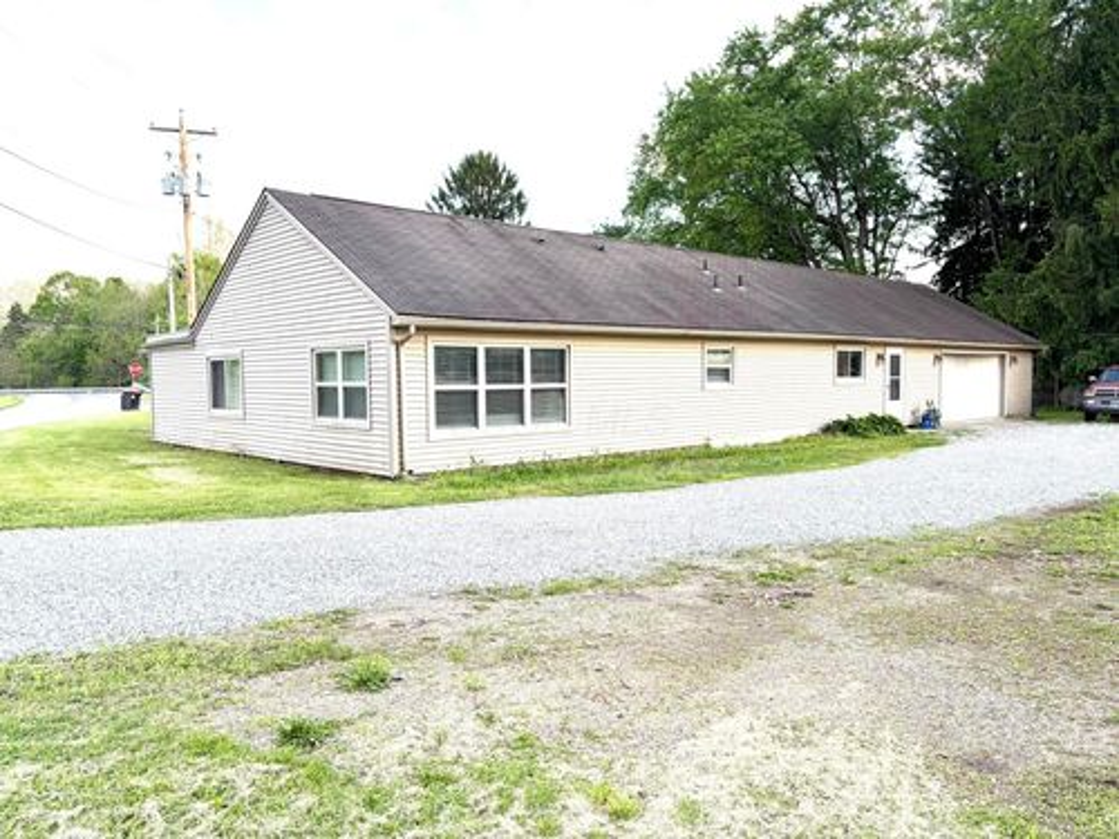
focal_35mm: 26
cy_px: 420
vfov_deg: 53.1
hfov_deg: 67.3
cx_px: 560
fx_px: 840
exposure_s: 1/175
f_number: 1.6
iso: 50
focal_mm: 5.96
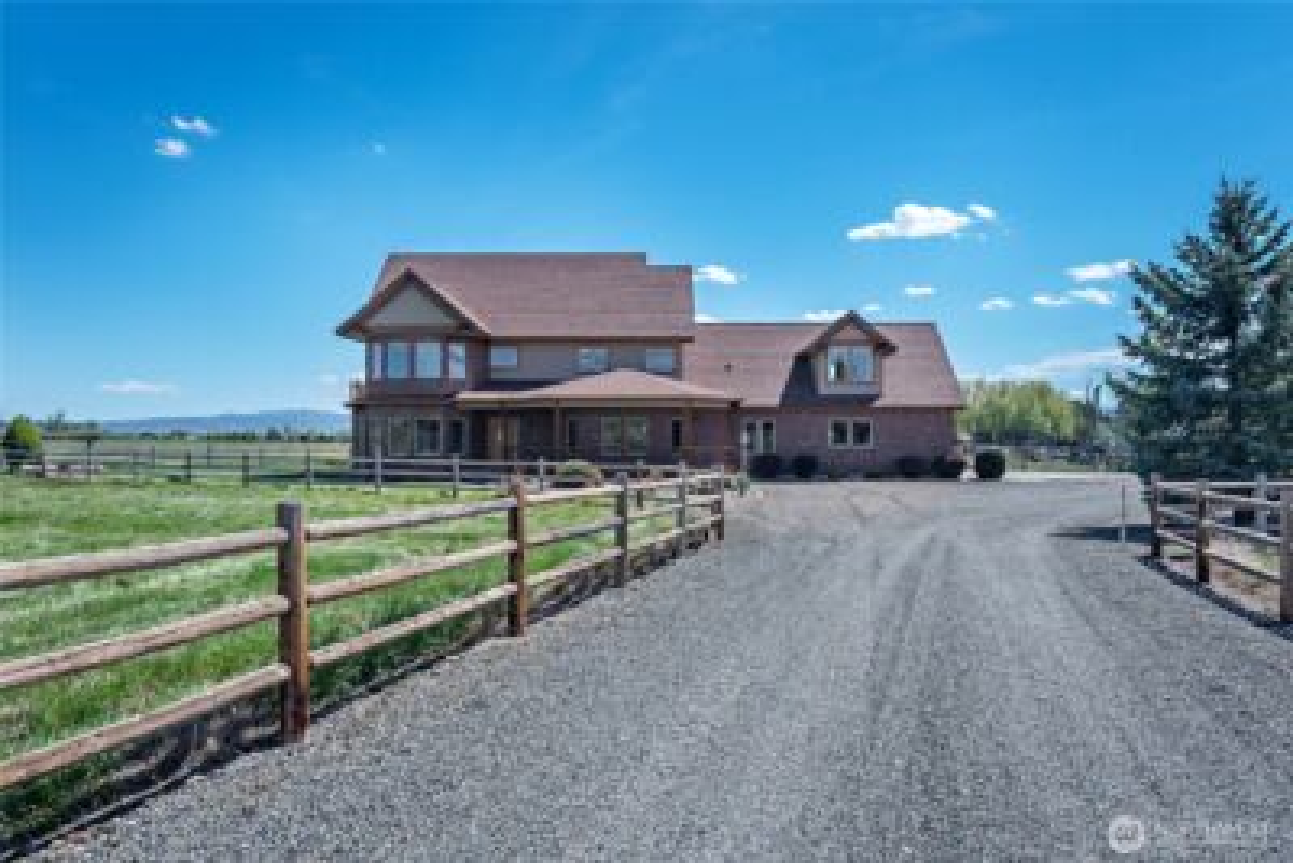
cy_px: 432
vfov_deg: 46.4
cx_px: 646
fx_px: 1006
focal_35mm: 28
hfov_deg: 65.5
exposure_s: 1/200
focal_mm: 28
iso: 200
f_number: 13
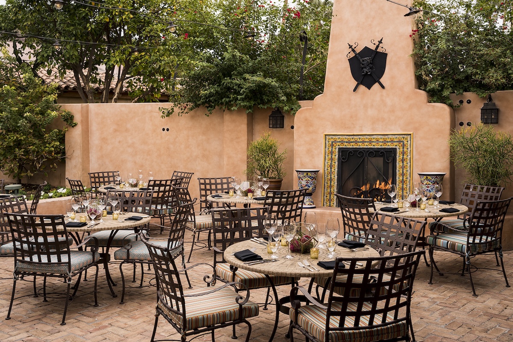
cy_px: 171
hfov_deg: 48.5
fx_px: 570
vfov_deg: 33.4
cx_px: 256
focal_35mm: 40
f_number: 8
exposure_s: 1/40
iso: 160
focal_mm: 40
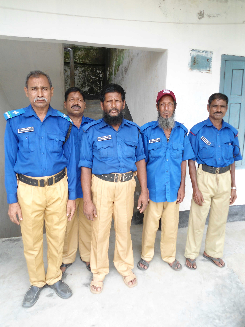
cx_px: 122
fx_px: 245
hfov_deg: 53.1
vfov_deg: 67.3
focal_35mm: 26
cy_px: 164
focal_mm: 4.7
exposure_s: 1/125
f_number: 2.8
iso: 80
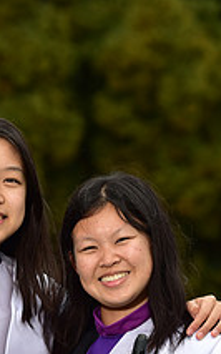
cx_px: 27
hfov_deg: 3.2
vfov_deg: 5.0
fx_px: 4012
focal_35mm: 416
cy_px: 414
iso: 500
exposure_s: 1/250
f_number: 5.6
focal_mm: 150
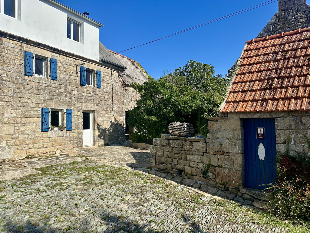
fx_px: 215
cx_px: 155
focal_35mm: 24
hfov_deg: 71.6
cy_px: 116
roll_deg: +0.7
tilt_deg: +1.8
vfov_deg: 56.8
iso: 80
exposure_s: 1/5000
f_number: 1.78
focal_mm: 6.86
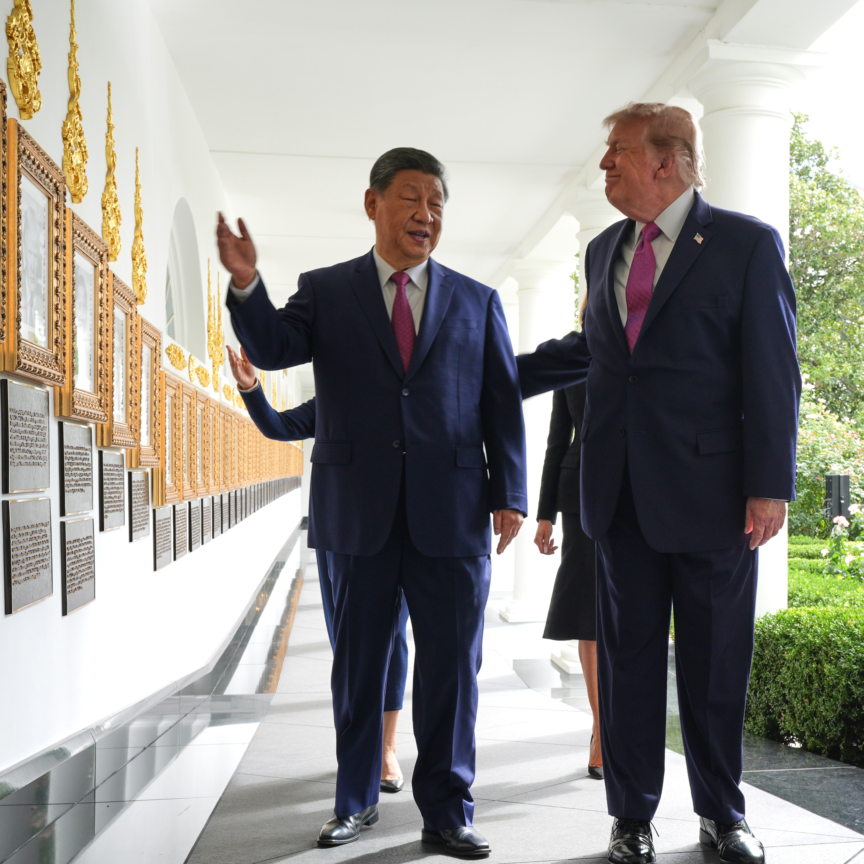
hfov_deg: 42.2
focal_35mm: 39
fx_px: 1101
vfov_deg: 42.8
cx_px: 587
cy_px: 478
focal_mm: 26
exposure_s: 1/80
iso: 250
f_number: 8
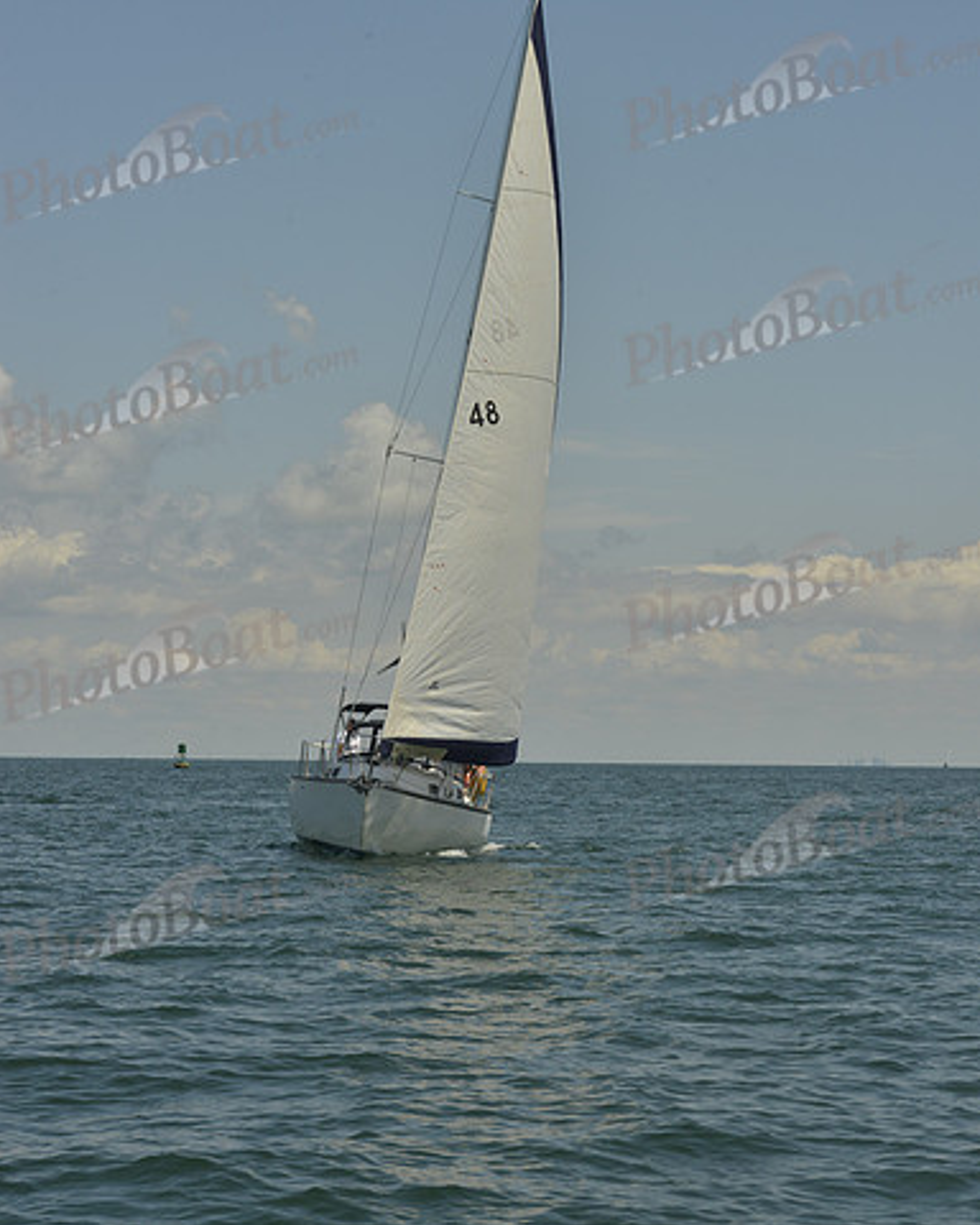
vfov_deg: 20.6
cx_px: 491
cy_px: 490
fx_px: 3372
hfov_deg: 16.5
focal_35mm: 93
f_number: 18
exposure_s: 1/500
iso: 280
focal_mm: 82
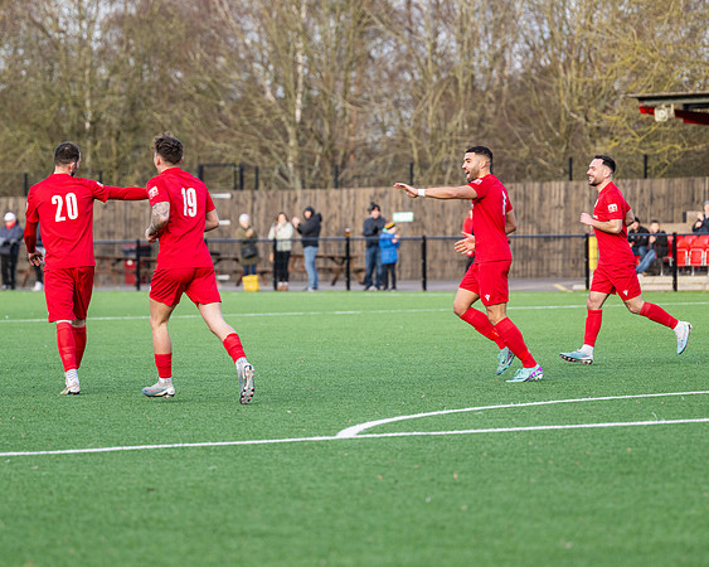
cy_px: 277
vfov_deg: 7.3
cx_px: 273
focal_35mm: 211
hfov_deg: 9.2
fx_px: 4417
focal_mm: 175
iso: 400
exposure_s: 1/1000
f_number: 4
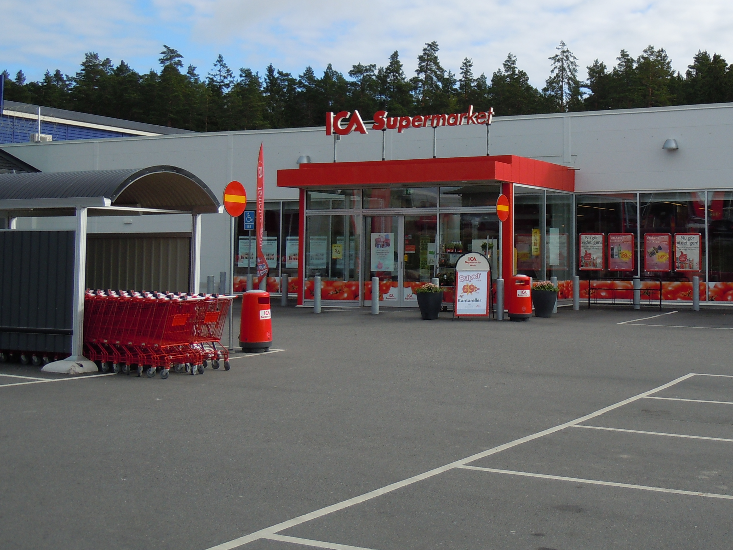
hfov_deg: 39.3
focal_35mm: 48
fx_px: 1016
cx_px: 472
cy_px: 184
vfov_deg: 30.0
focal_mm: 6.2
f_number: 3.6
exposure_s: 1/800
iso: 100
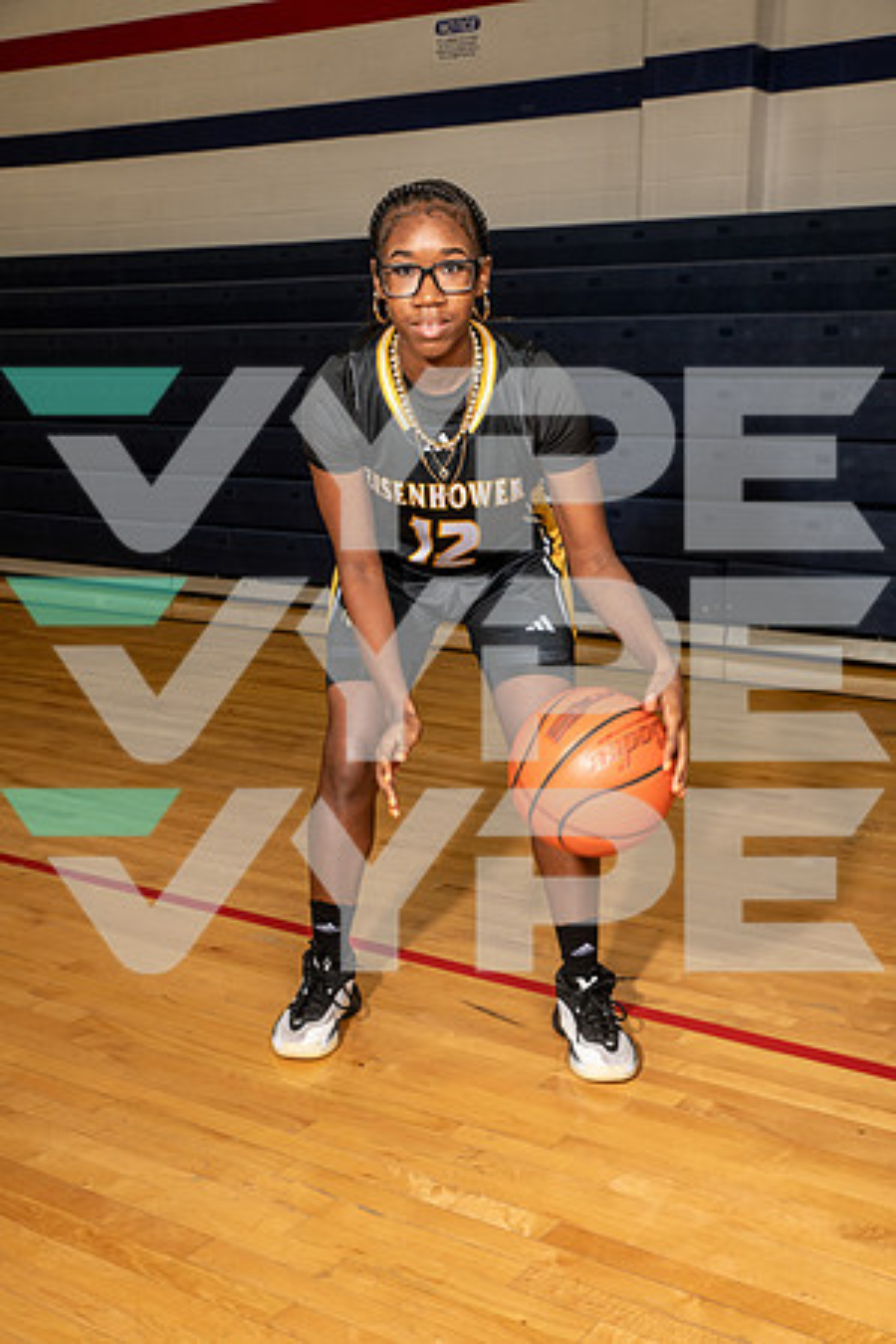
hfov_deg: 30.5
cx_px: 448
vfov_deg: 44.5
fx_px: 1643
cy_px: 672
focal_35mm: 44
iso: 320
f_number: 6.3
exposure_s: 1/320
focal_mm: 44
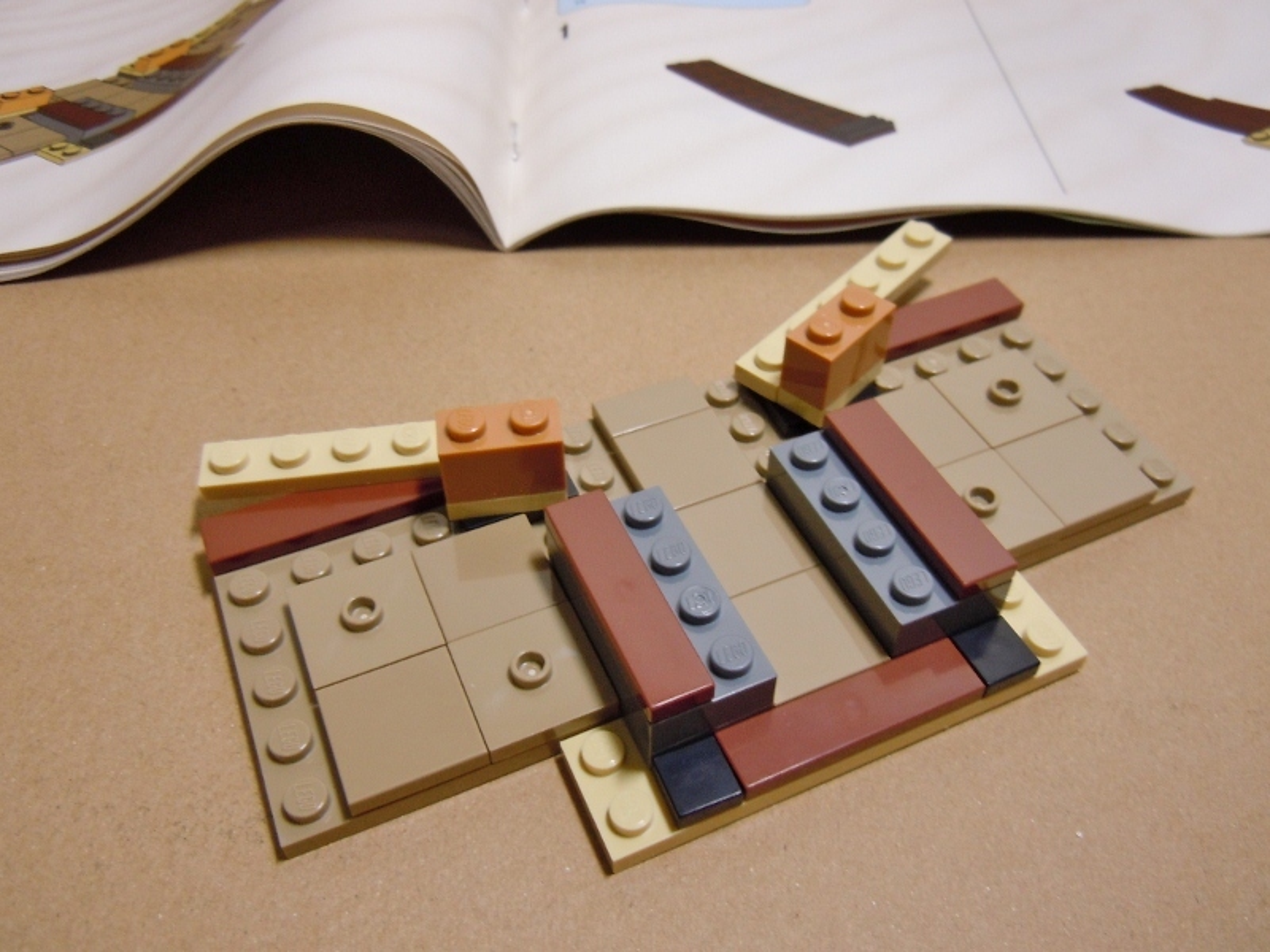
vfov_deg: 46.8
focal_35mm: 30
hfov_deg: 60.0
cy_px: 476
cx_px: 635
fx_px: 1101
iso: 200
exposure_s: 1/20
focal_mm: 5.4
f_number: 3.5
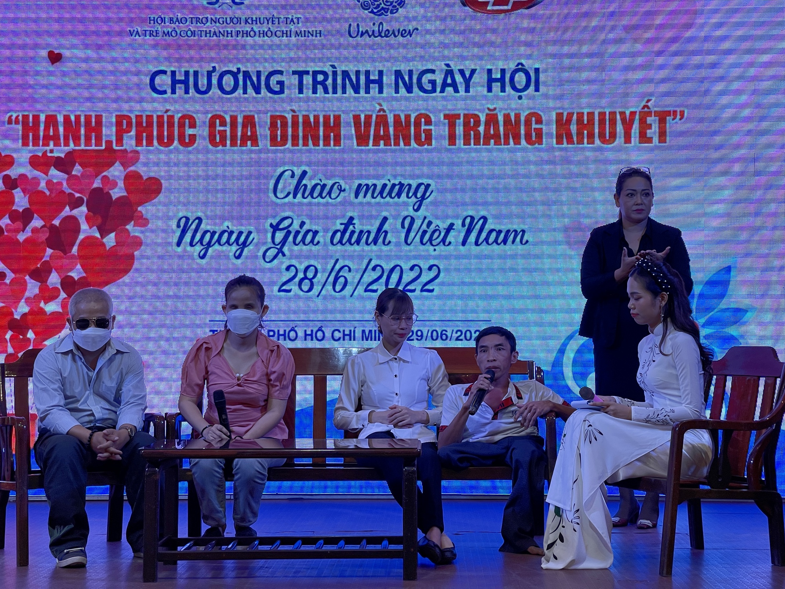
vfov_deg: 22.9
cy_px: 294
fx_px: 1451
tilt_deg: +1.7
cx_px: 392
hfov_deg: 30.3
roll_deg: +0.6
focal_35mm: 64
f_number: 2.2
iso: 32
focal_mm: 7.5
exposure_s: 1/100
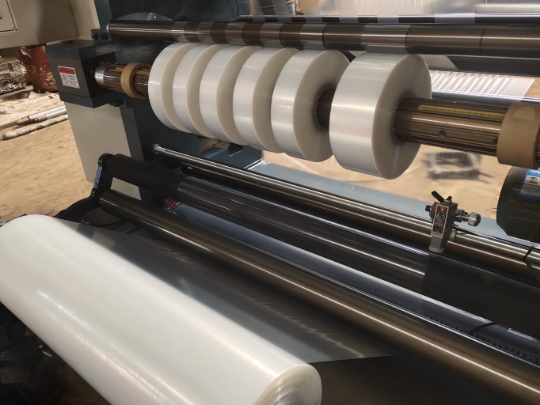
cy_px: 207
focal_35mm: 34
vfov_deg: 41.8
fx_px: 531
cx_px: 249
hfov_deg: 53.9
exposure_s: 1/50
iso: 155
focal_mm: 4.27
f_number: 1.8
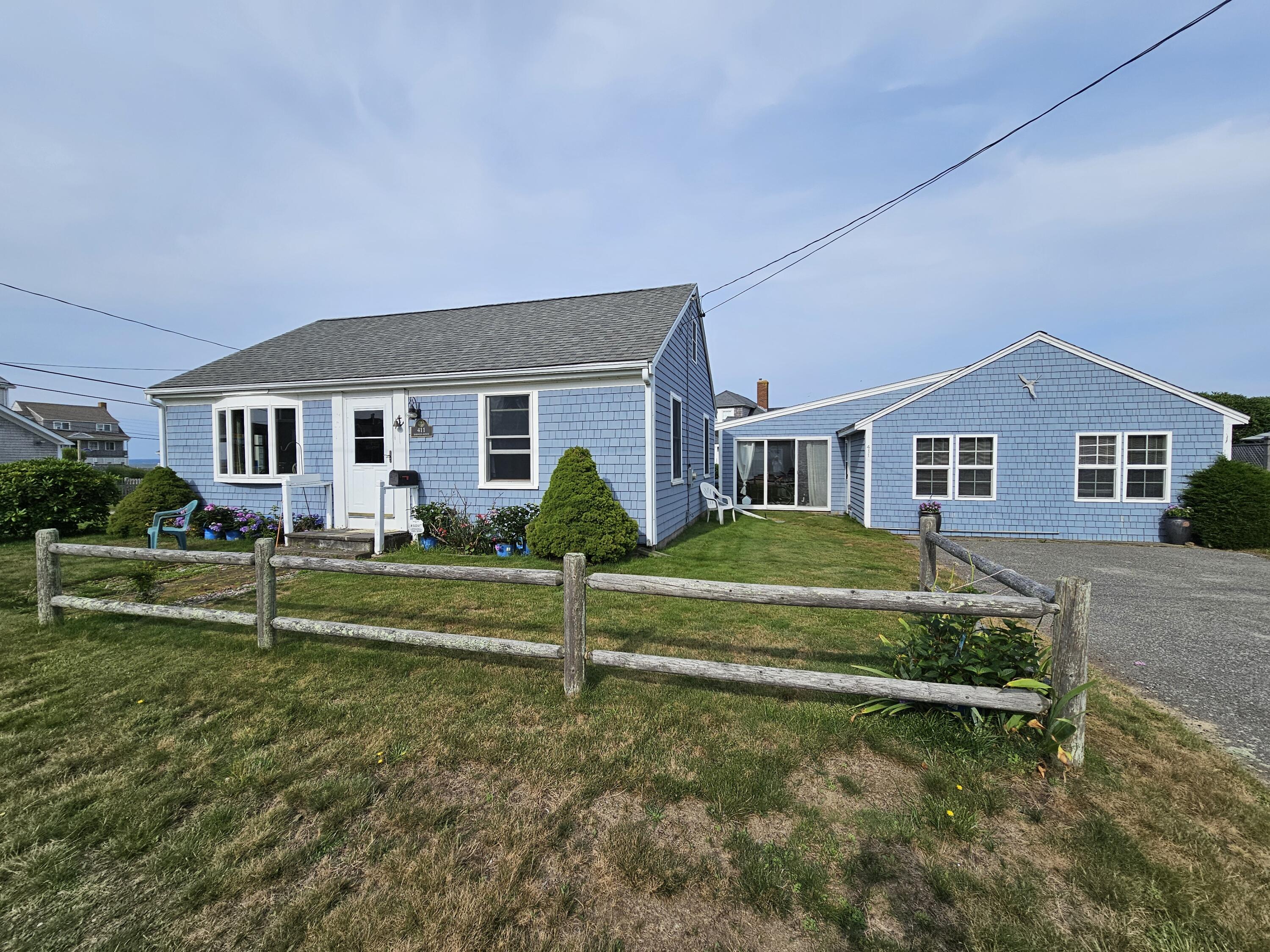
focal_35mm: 13
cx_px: 635
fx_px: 477
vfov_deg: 89.9
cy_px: 476
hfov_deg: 106.2
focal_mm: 2.2
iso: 50
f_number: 2.2
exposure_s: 1/3220
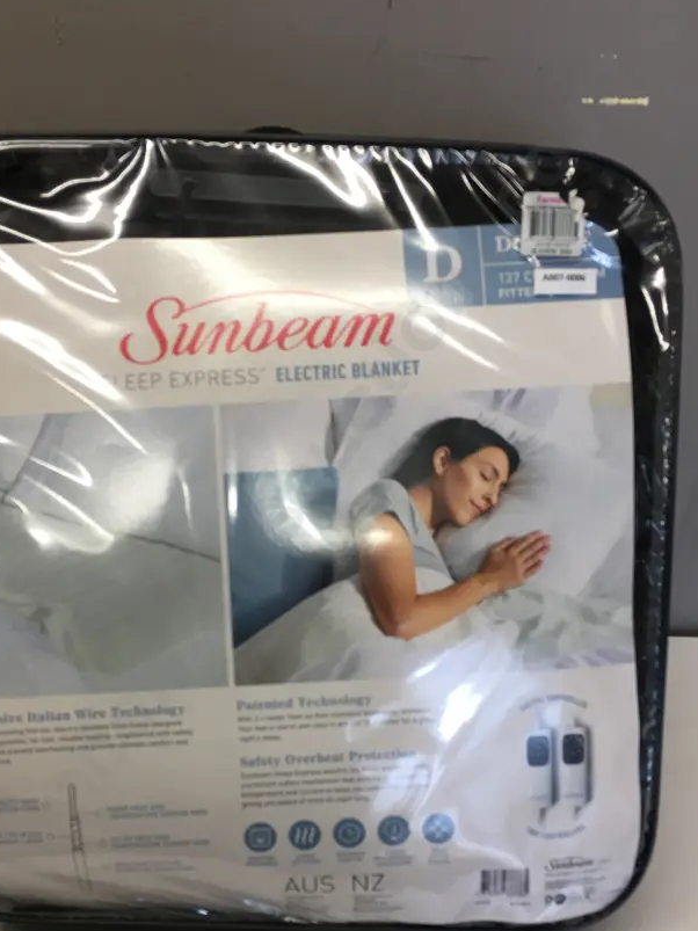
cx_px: 270
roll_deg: -1.8
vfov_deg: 50.0
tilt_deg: -35.9
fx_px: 995
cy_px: 531
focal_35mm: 37
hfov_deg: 38.5
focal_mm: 4.15
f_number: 2.2
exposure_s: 1/33
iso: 25
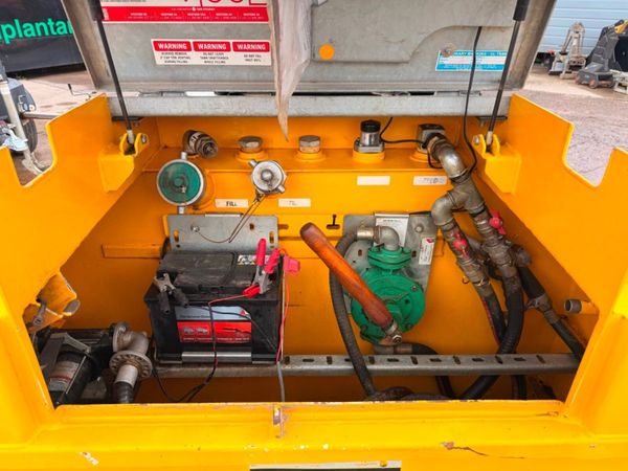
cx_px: 314
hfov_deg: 71.6
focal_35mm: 24
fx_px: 435
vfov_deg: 56.8
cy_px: 236
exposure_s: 1/130
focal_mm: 6.76
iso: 50
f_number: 1.78
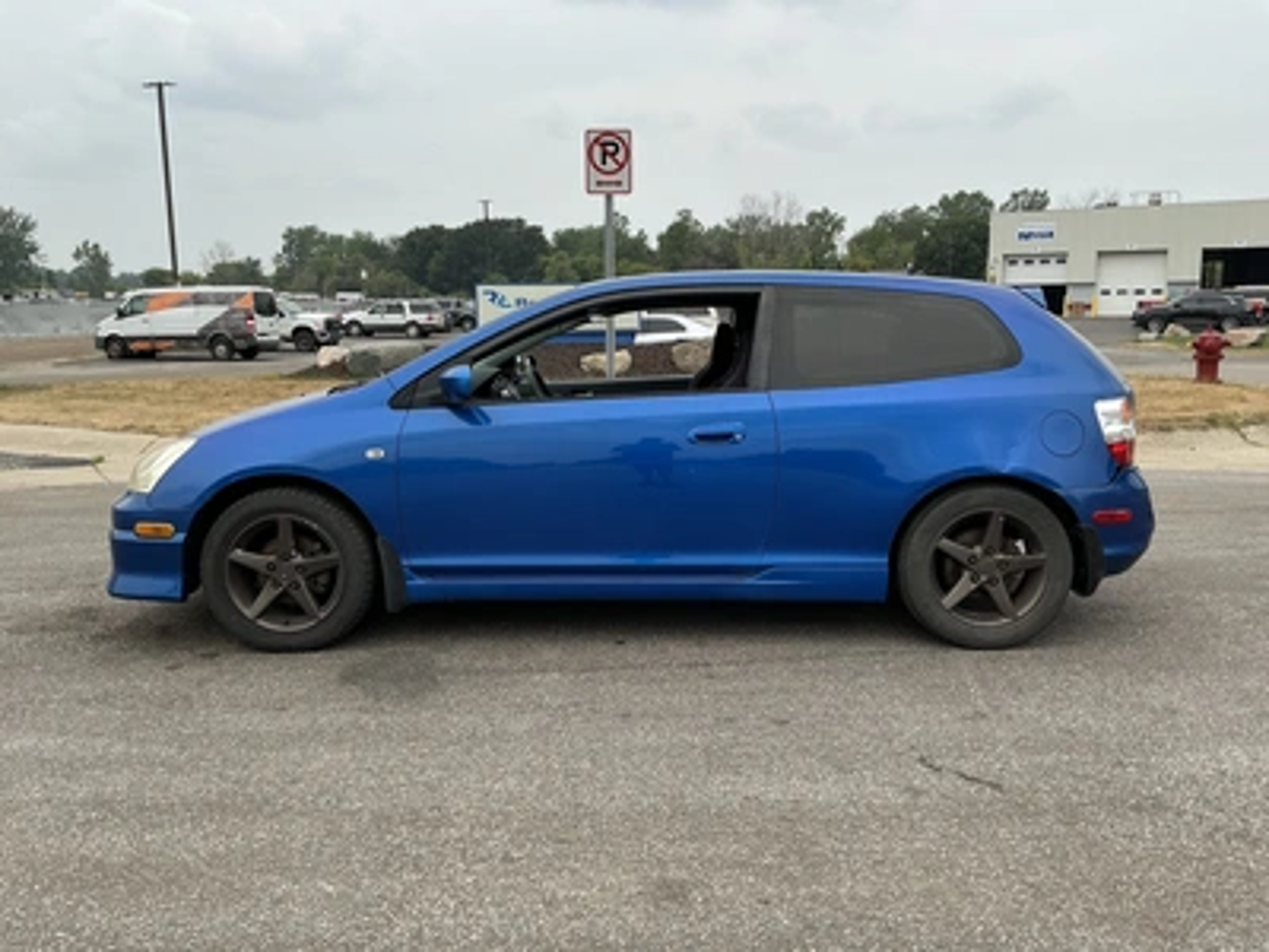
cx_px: 634
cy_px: 476
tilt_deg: -5.2
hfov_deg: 63.4
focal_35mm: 28
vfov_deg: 49.7
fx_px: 1026
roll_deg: -0.2
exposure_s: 1/1144
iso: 25
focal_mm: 3
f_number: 1.8
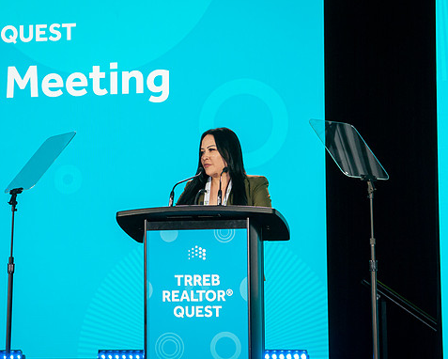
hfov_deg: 20.4
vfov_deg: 16.4
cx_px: 213
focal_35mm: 94
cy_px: 180
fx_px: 1247
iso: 1600
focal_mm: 55
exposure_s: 1/250
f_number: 5
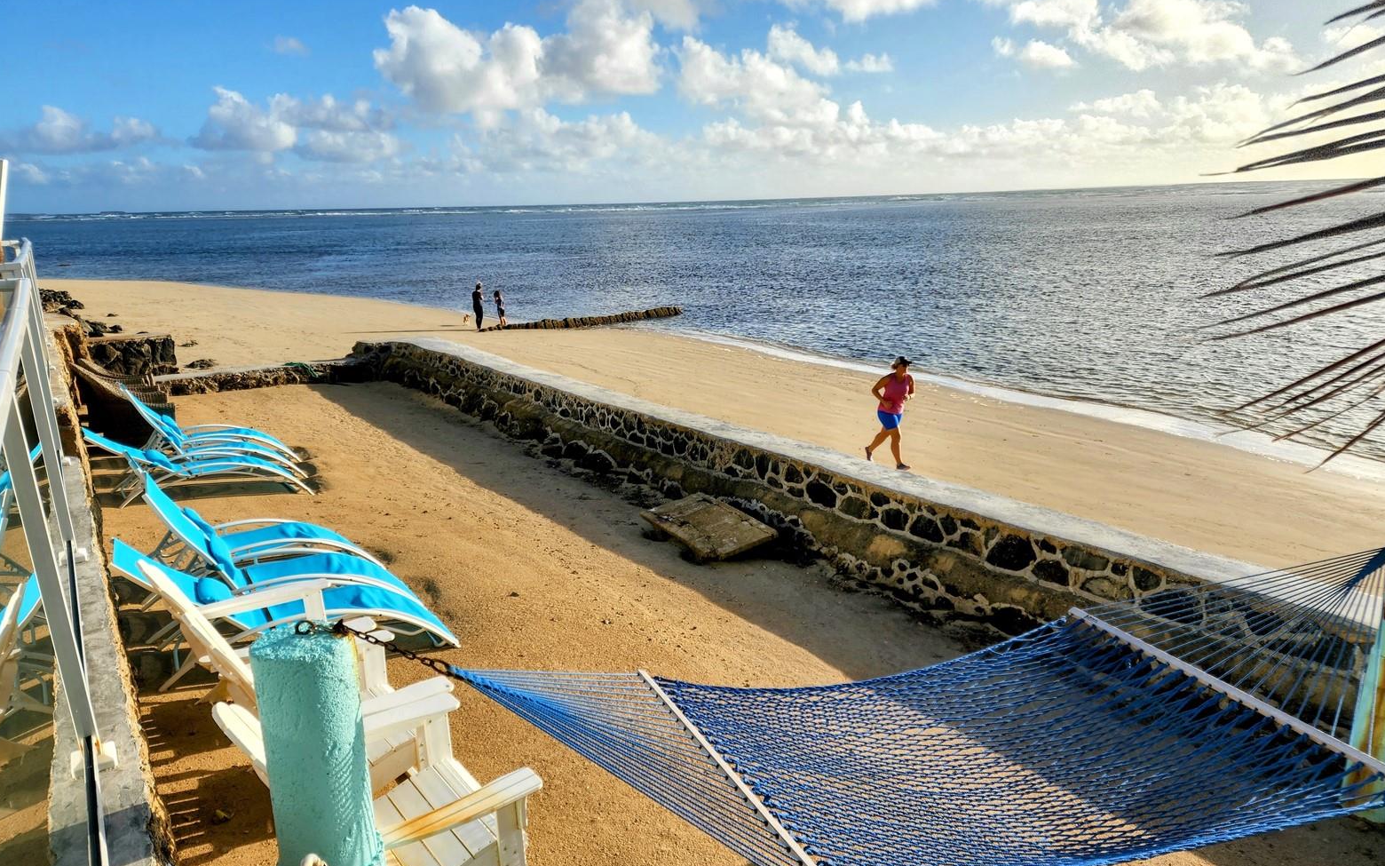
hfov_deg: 72.5
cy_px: 481
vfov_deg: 49.2
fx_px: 944
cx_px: 682
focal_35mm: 25
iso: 12
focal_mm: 6.4
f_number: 1.8
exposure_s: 1/1000
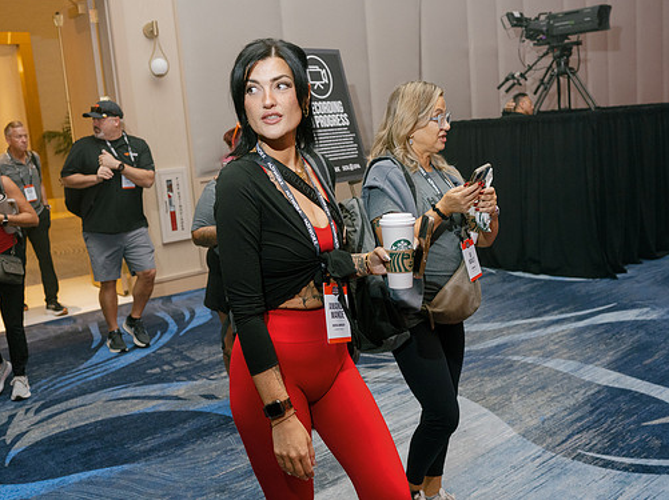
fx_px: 753
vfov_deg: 36.8
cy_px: 243
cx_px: 311
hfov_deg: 47.9
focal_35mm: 39
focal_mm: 35
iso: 1250
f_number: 4
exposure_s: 1/160
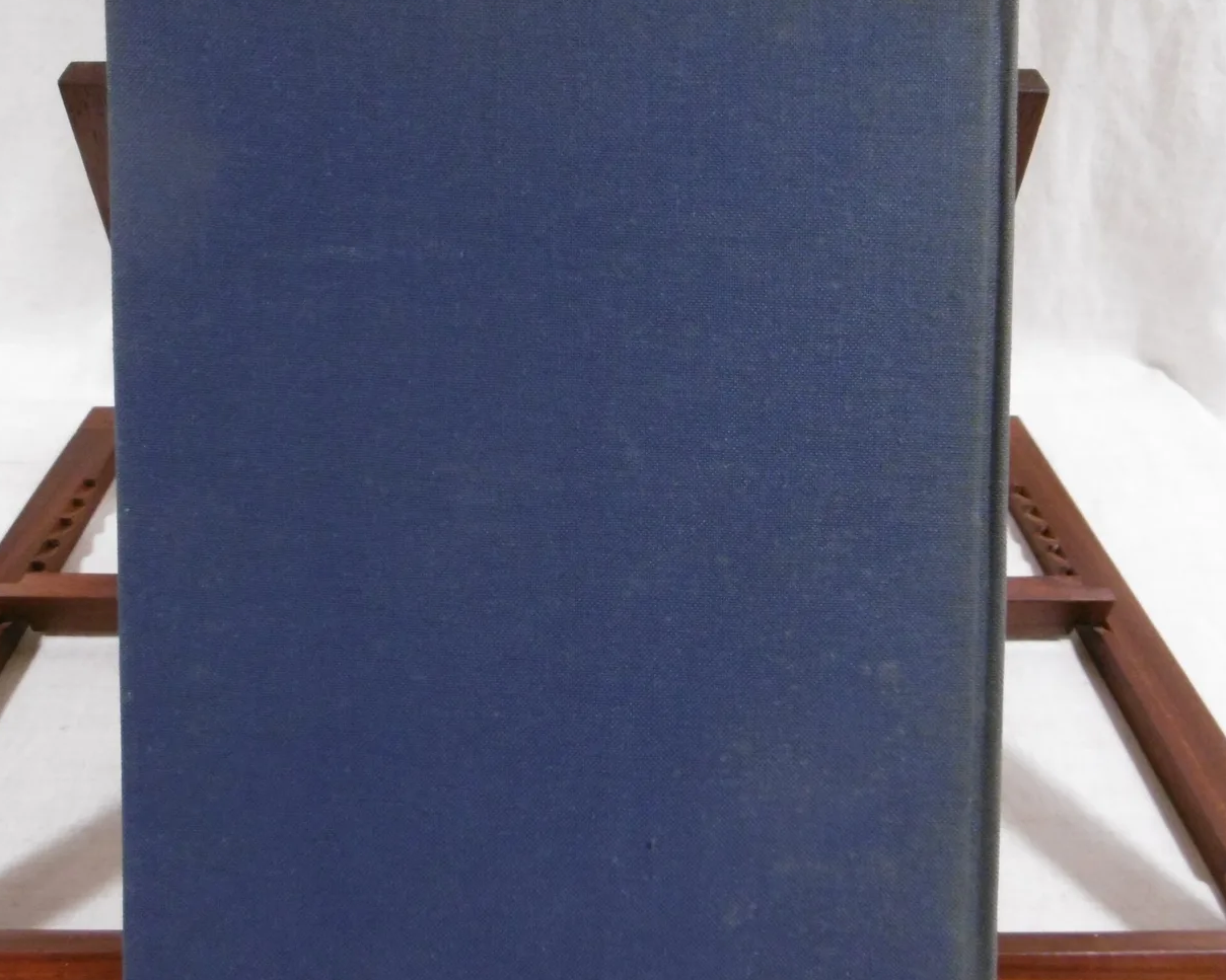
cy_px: 504
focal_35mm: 31
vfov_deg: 47.1
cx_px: 570
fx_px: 1125
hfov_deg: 57.1
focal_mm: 4.3
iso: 400
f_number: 3.1
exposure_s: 1/25
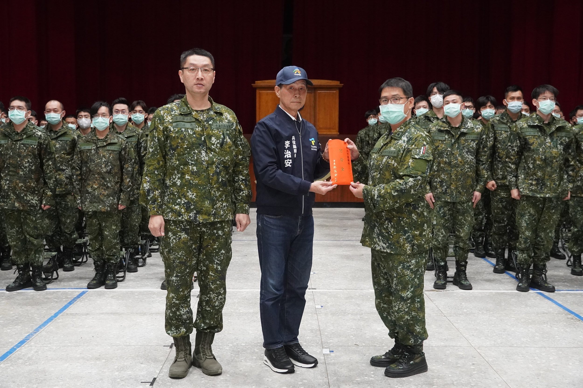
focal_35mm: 48
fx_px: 777
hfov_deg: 41.1
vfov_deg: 28.1
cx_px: 292
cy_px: 194
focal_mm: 32
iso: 3200
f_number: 5
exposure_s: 1/160
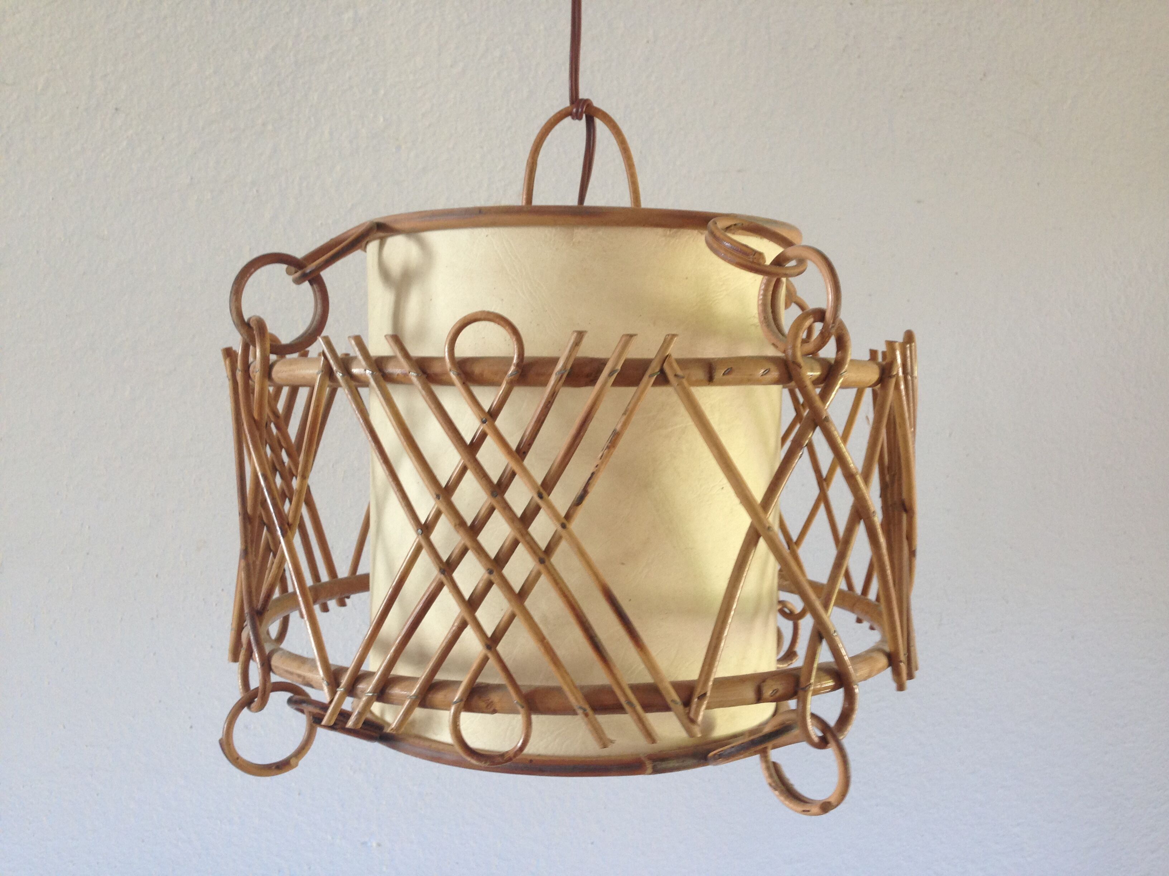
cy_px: 438
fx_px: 1114
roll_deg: -2.3
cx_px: 584
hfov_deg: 55.4
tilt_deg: -4.5
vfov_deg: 42.9
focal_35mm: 33
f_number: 2.4
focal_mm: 4.12
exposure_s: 1/20
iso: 80
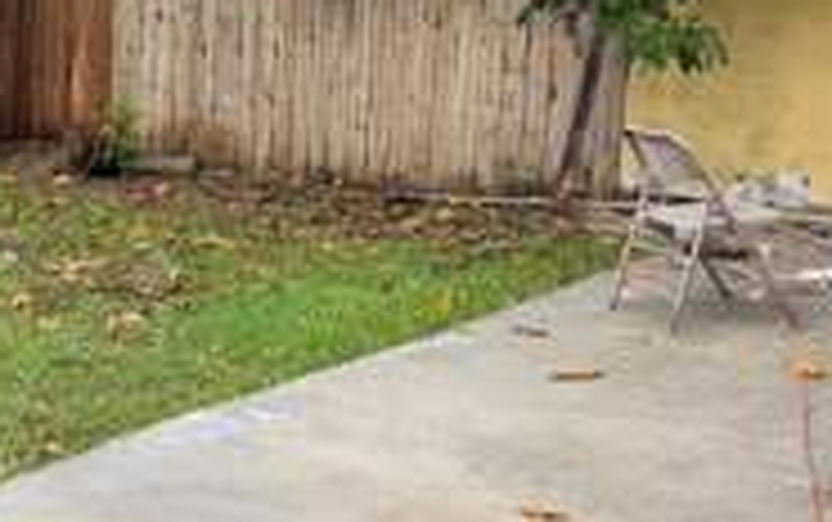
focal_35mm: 66
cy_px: 184
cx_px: -126
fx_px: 1498
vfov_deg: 19.7
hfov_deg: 27.8
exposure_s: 1/735
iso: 80
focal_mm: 6.76
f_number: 1.78
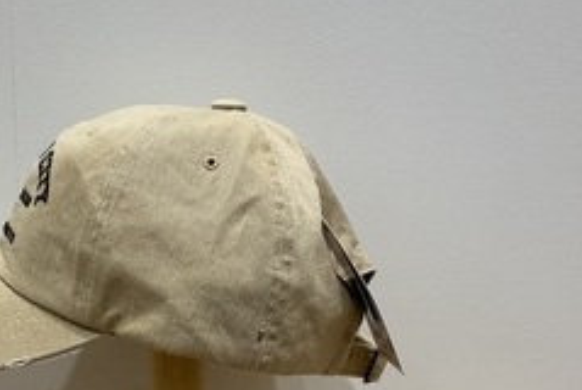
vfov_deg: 21.3
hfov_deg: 31.5
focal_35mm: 63
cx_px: 178
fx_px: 1020
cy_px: 328
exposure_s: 1/120
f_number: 1.8
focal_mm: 3
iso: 50
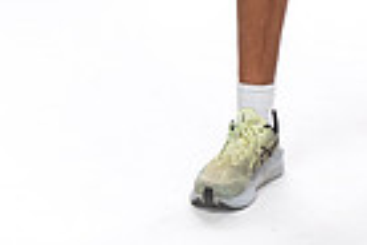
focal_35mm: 166
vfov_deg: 7.8
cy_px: -298
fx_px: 1692
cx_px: 372
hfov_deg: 12.2
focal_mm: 51
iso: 640
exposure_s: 1/250
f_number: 8
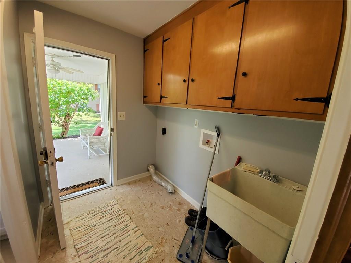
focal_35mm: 13
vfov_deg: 89.9
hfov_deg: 106.2
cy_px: 132
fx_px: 132
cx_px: 176
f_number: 2.2
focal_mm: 1.8
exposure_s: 1/59
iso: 80
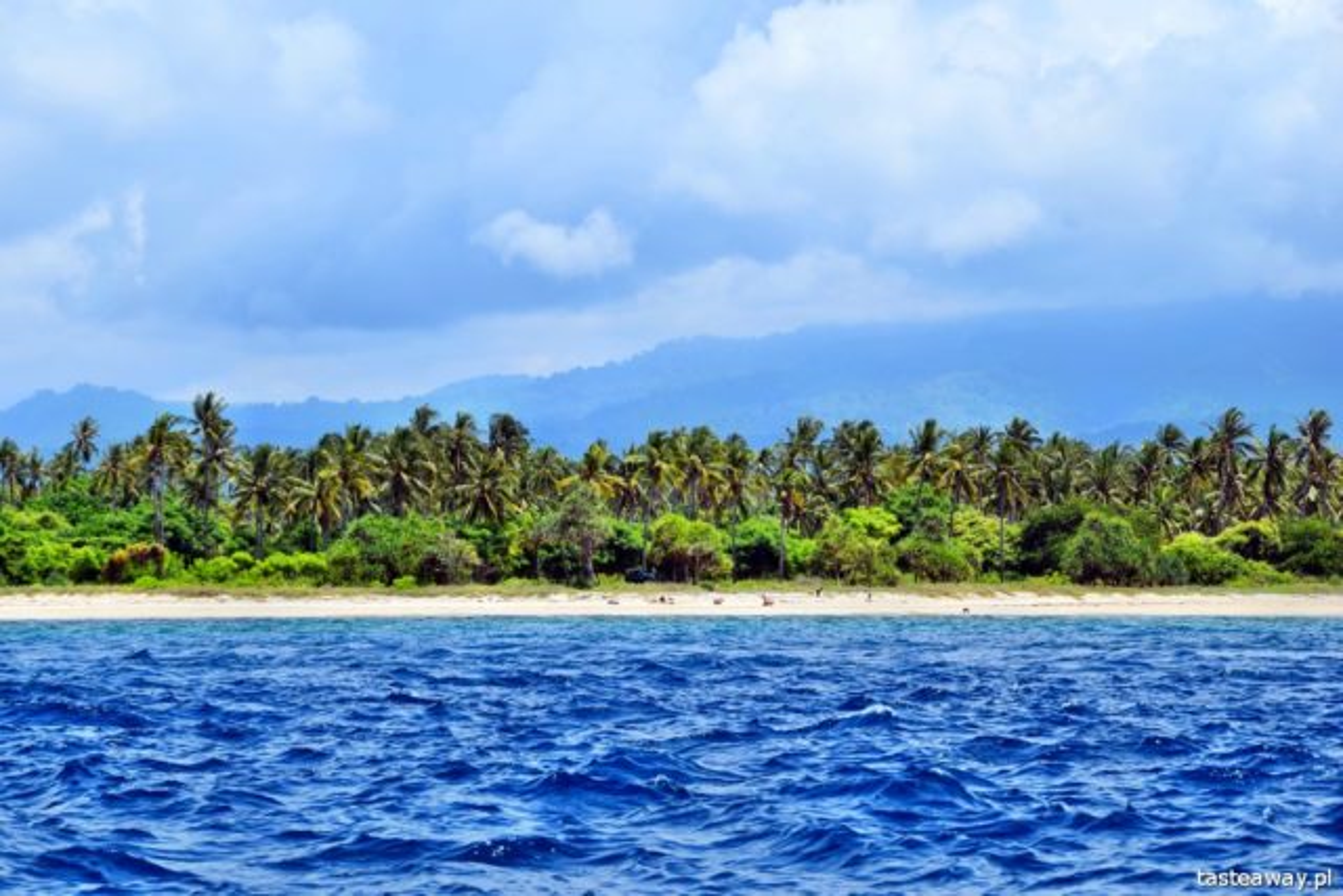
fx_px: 5037
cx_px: 672
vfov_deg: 10.2
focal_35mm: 135
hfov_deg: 15.2
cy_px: 448
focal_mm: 90
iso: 200
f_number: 10
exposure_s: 1/400
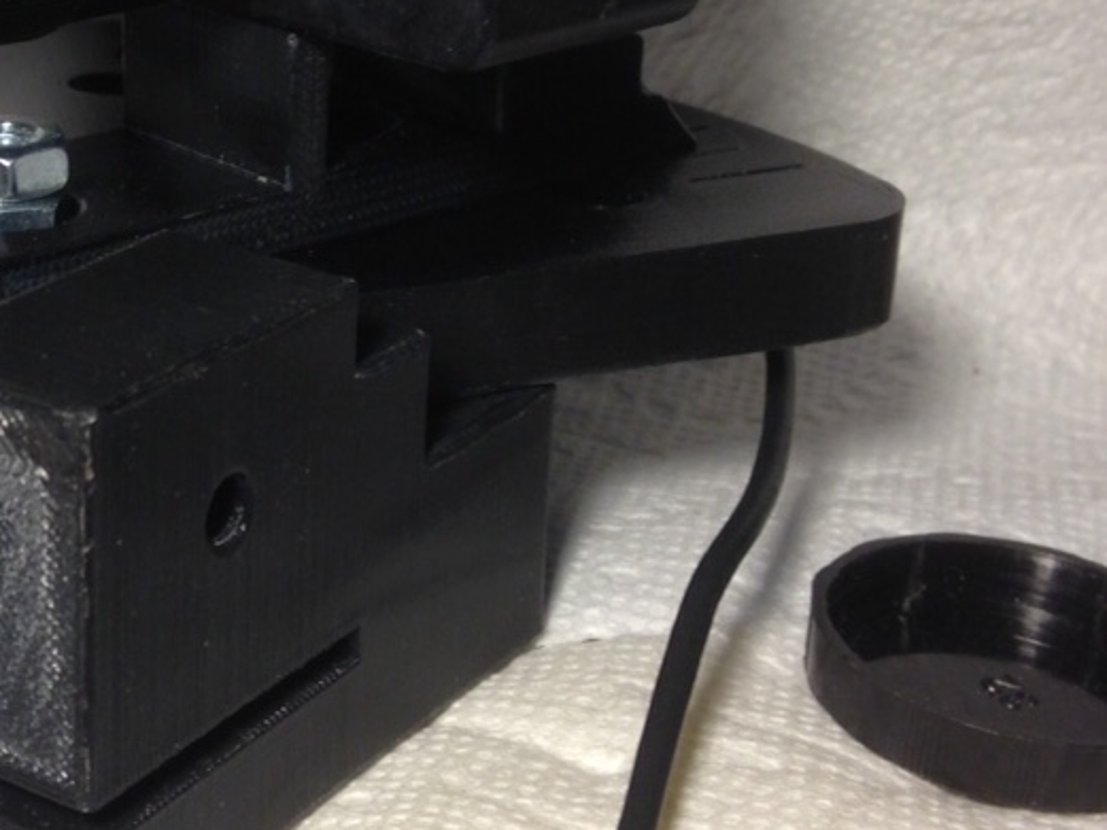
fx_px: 2591
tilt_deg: -15.8
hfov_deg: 23.5
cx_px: 123
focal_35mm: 81
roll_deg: -0.7
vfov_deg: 18.1
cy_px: 227
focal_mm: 4.12
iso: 50
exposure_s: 1/20
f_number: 2.4
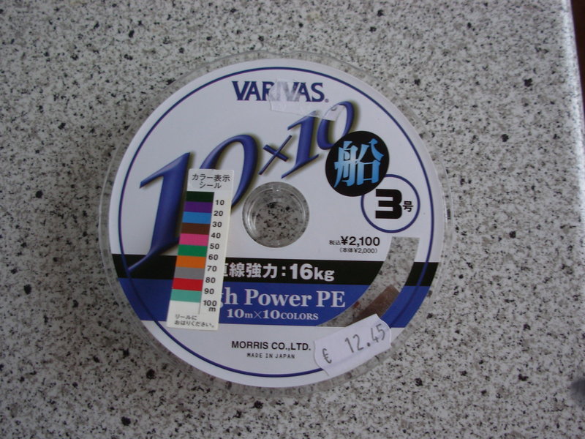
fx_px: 642
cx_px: 292
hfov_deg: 49.0
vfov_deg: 37.7
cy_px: 220
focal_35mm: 38
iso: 51
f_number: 2.9
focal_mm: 6.3
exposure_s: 1/4
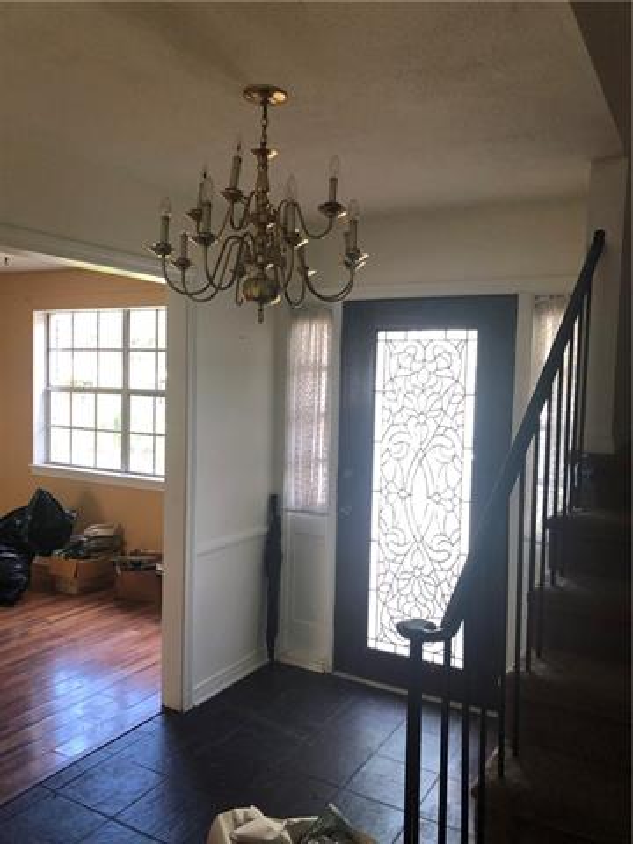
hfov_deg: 49.7
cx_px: 316
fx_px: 683
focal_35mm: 28
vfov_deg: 63.4
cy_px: 422
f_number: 1.8
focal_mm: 3.99
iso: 25
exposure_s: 1/30
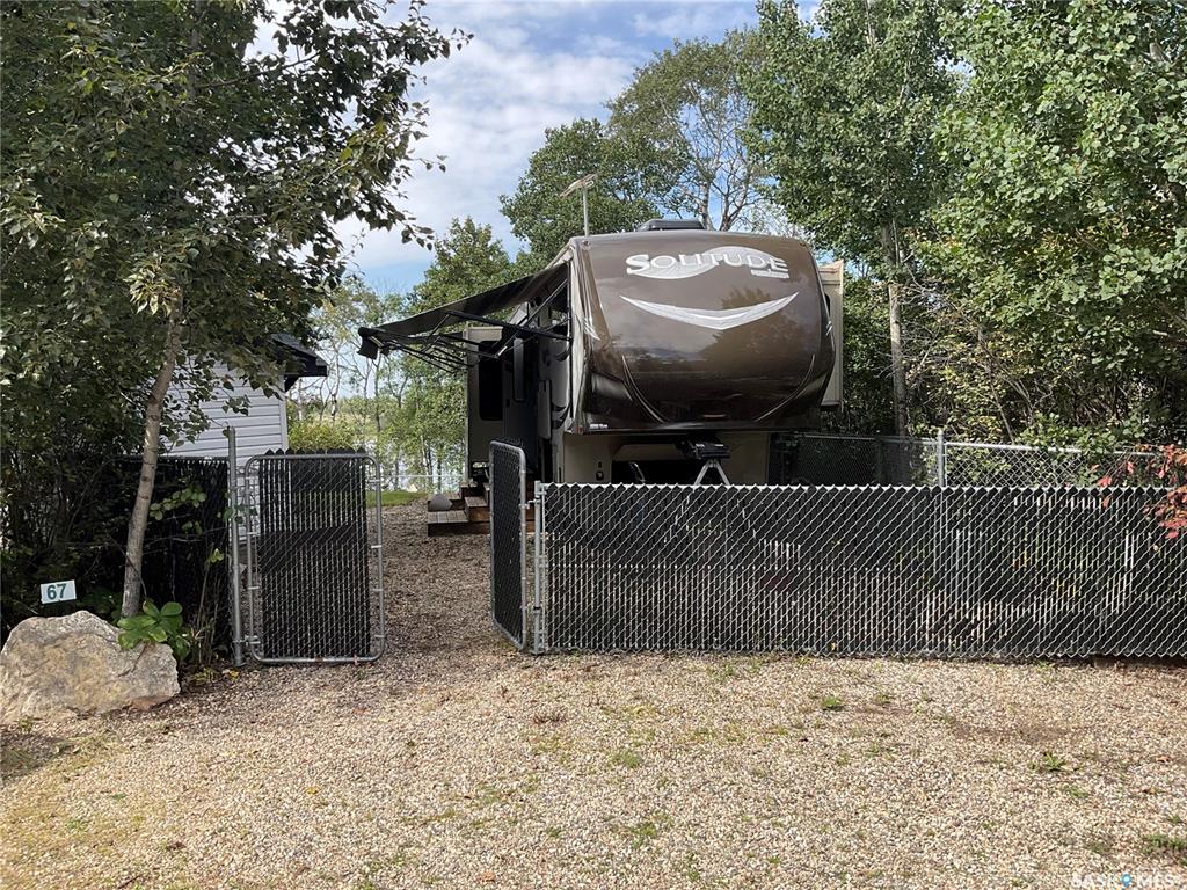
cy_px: 445
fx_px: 994
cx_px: 594
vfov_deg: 48.2
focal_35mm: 29
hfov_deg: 61.7
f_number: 1.8
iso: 16
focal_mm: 3
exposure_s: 1/728
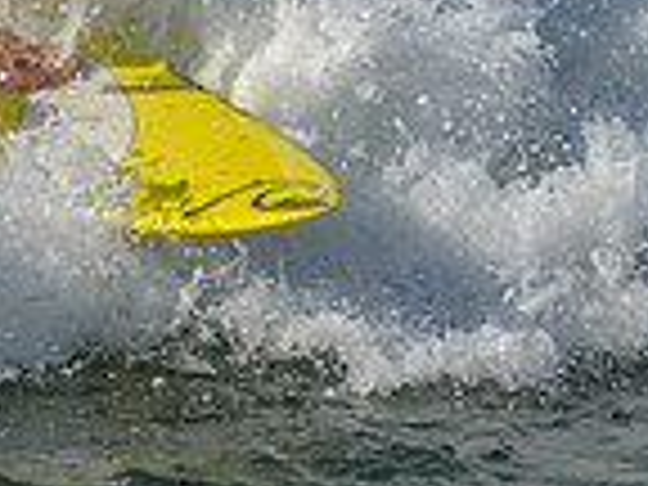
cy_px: -205
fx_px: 58199
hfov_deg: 0.6
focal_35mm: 3109
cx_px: 0
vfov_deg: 0.5
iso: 560
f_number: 11
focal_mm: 800
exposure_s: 1/2000
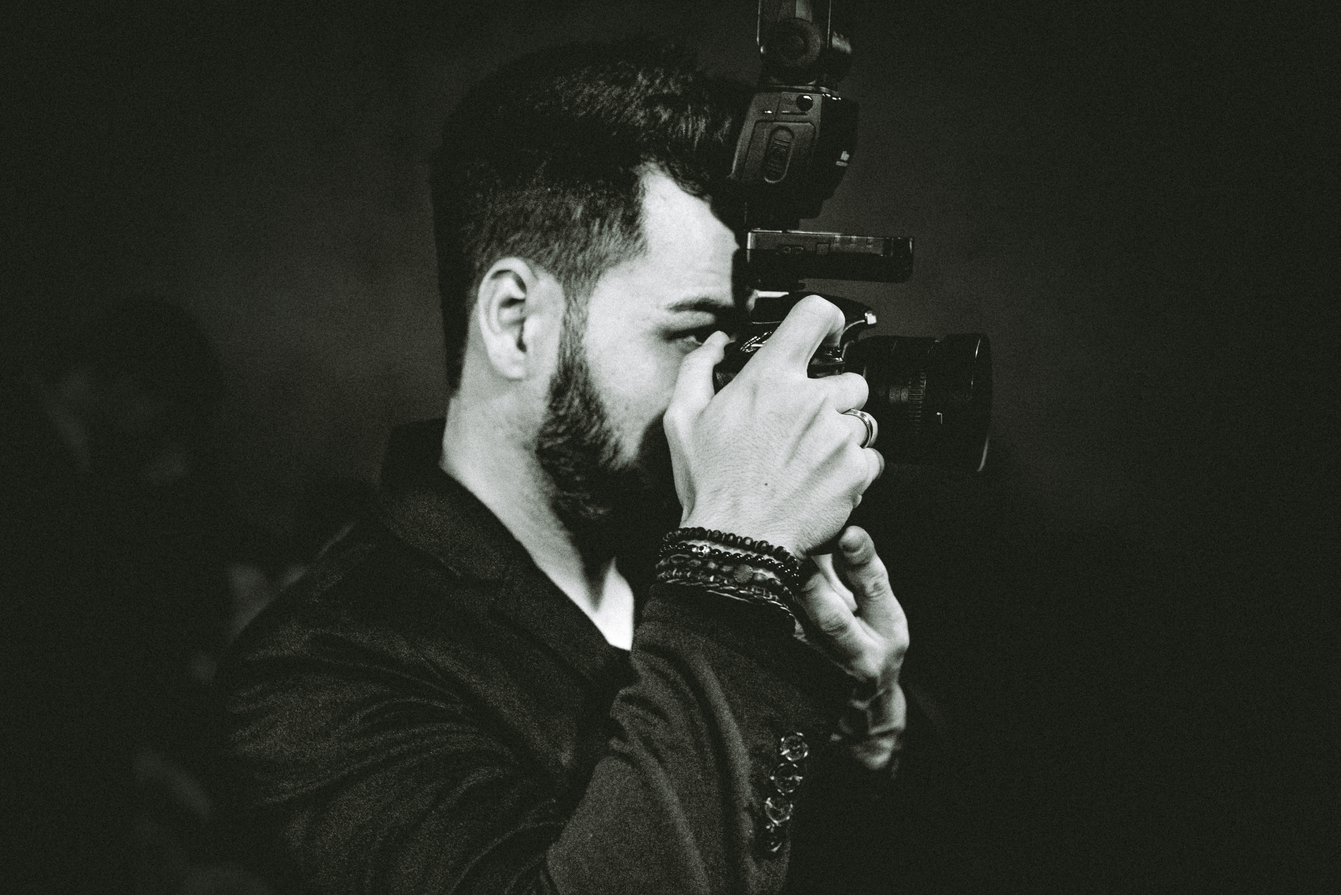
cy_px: 448
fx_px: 1863
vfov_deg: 27.0
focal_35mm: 50
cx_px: 670
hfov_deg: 39.6
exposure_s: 1/125
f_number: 3.2
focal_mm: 50
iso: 2000
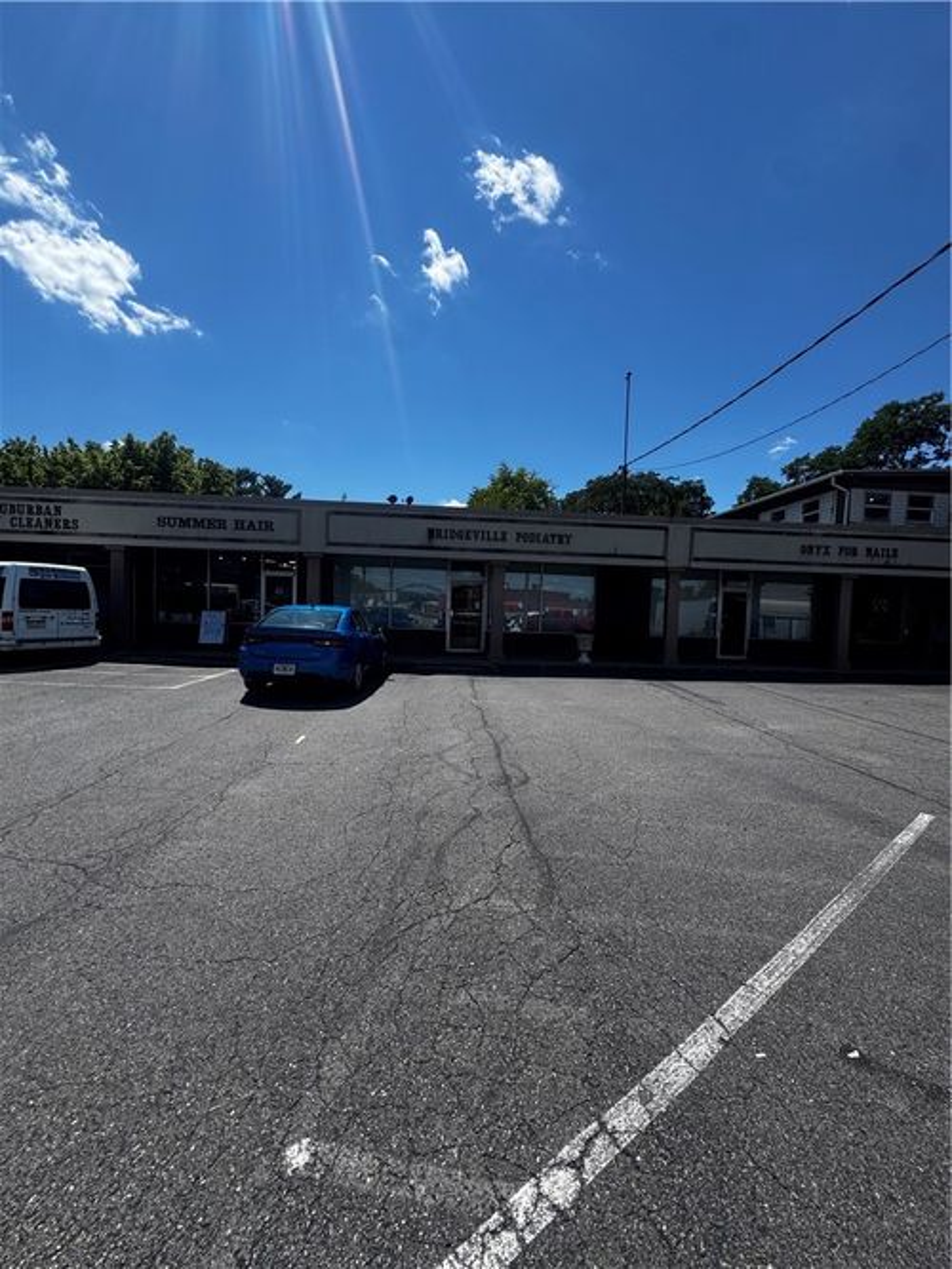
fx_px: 514
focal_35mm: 14
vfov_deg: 102.1
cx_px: 476
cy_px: 634
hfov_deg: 85.7
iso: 50
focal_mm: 2.22
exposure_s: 1/1927
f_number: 2.2
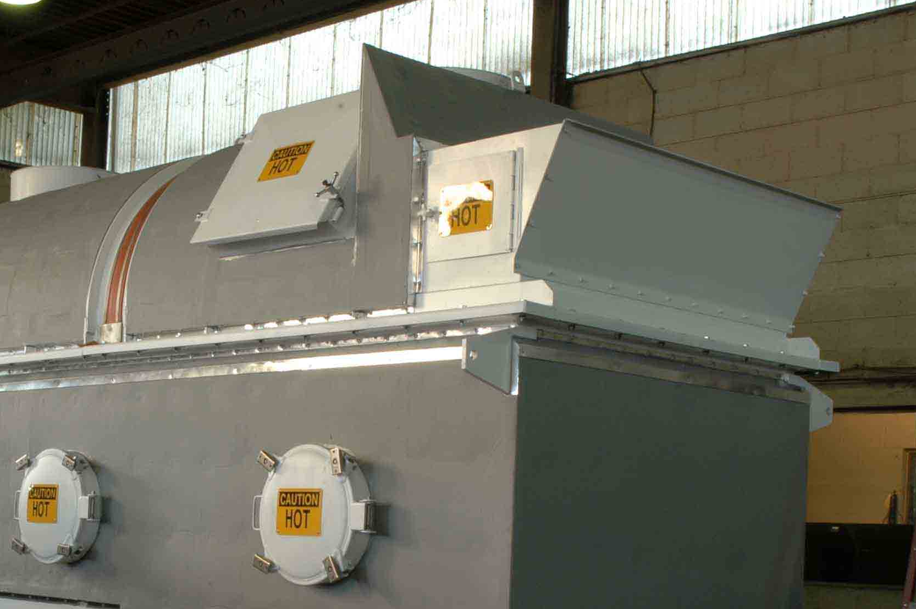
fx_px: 1653
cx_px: 255
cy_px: 530
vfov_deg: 20.5
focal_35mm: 65
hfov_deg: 30.6
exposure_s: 1/1.3
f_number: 25
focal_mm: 24
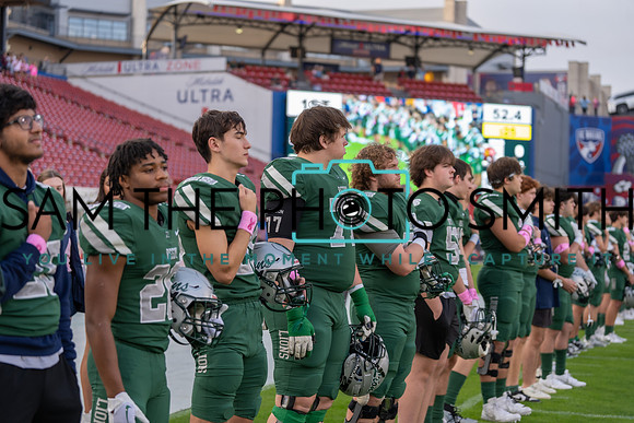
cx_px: 317
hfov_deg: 28.8
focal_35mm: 70
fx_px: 1233
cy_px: 212
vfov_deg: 19.5
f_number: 2.8
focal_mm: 70
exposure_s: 1/320
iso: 160
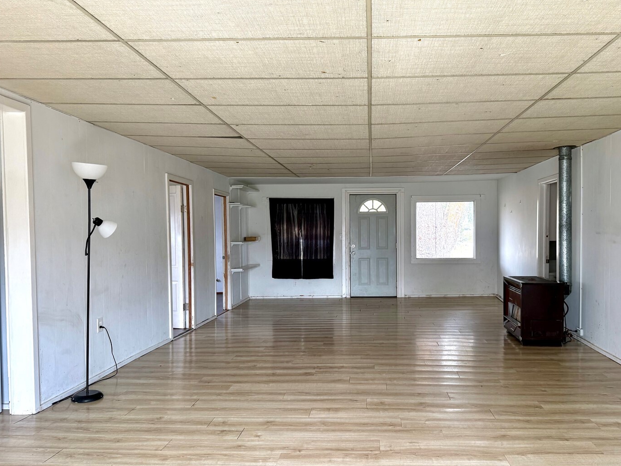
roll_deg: +0.5
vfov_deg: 49.7
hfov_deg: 63.1
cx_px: 359
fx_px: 502
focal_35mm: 28
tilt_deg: -2.6
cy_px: 250
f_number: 1.78
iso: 125
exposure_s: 1/208
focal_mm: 6.76
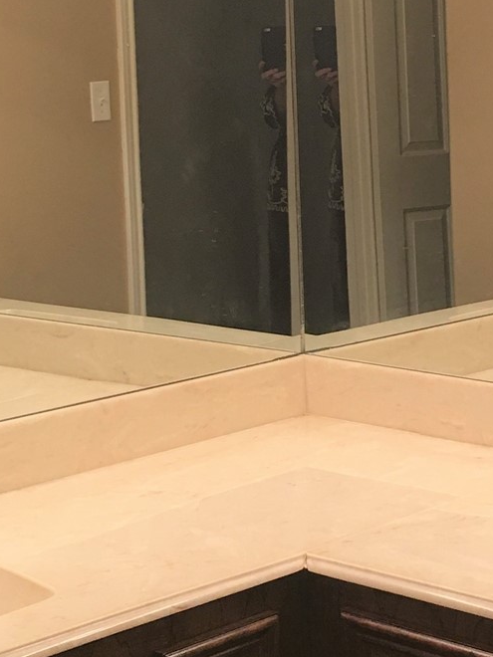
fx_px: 1709
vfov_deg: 21.8
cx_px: 418
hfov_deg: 16.3
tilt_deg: -7.6
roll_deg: +1.6
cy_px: 292
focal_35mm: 90
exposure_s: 1/30
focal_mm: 4.15
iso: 32
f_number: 2.2
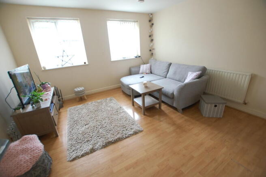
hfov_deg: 100.4
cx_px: 133
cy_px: 88
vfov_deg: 77.2
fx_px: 111
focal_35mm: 15
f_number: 3.5
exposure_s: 1/30
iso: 400
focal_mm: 10
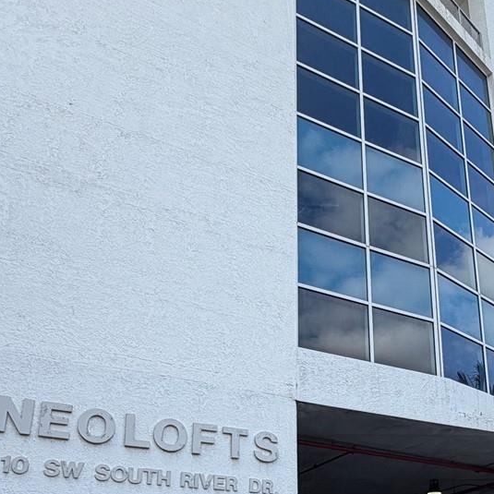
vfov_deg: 41.0
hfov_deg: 43.0
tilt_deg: +15.1
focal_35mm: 37
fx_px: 597
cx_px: 391
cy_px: 456
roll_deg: +3.2
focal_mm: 2.22
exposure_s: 1/522
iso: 40
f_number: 2.2
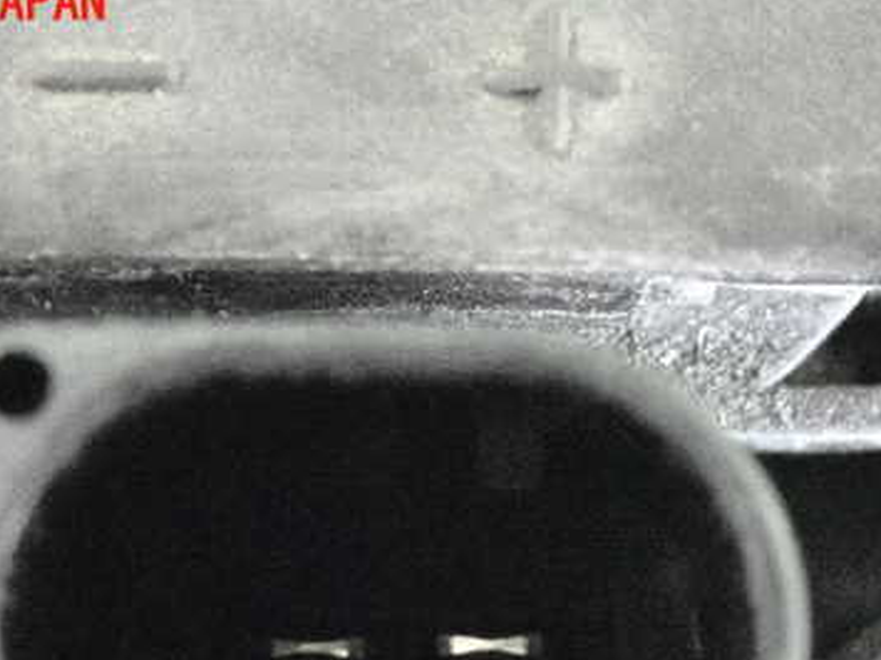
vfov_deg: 12.3
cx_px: 400
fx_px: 3053
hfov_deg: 16.4
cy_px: 531
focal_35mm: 120
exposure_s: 1/100
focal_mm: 12.73
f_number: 3.9
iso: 12800
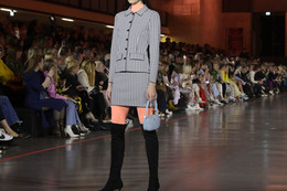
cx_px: 169
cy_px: 71
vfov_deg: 11.6
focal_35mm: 118
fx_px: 940
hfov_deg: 17.3
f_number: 5.6
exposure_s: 1/250
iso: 3200
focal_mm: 68
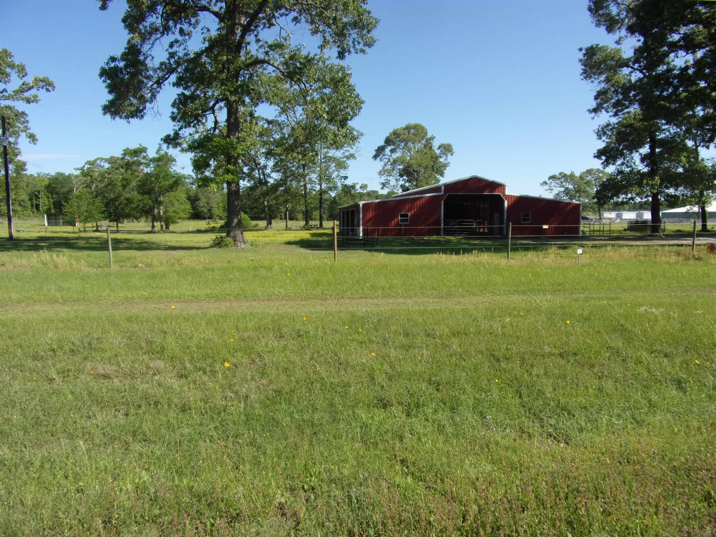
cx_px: 358
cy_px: 268
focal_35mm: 24
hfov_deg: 71.6
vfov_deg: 56.8
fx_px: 496
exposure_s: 1/750
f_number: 3.3
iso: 80
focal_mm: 4.3
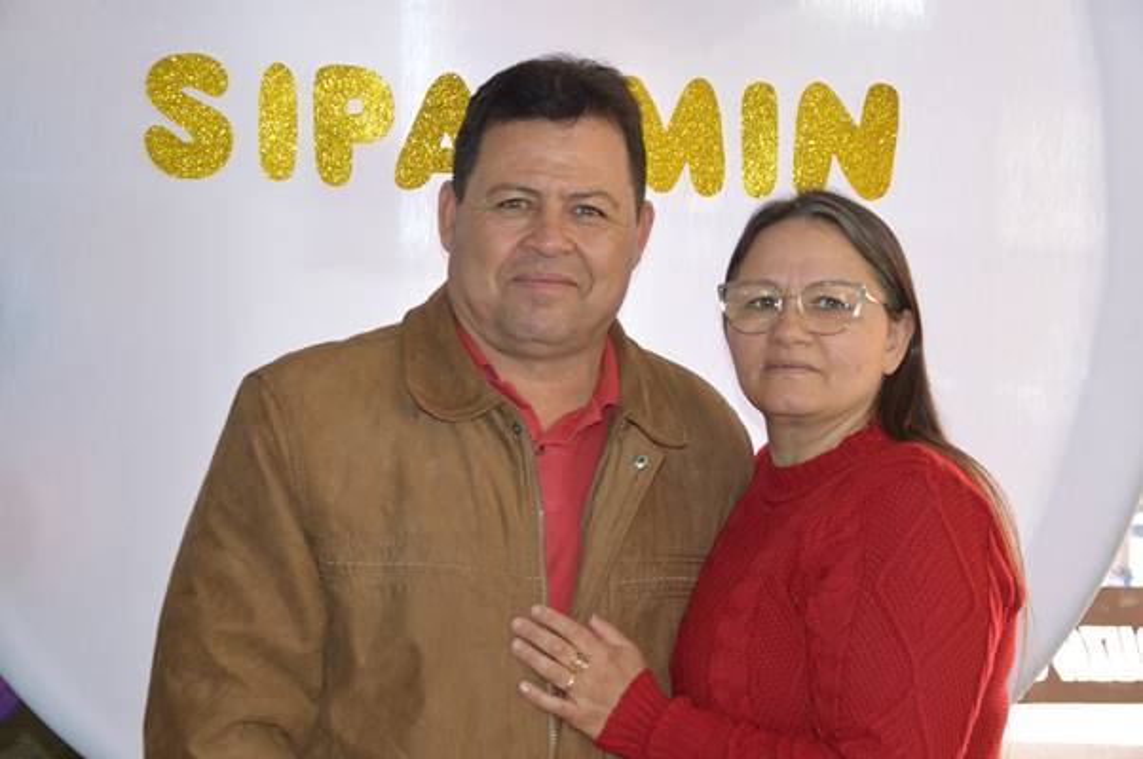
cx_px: 572
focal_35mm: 60
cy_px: 380
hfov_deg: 33.4
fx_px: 1903
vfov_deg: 22.6
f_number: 4.5
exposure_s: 1/60
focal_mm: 40
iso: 800
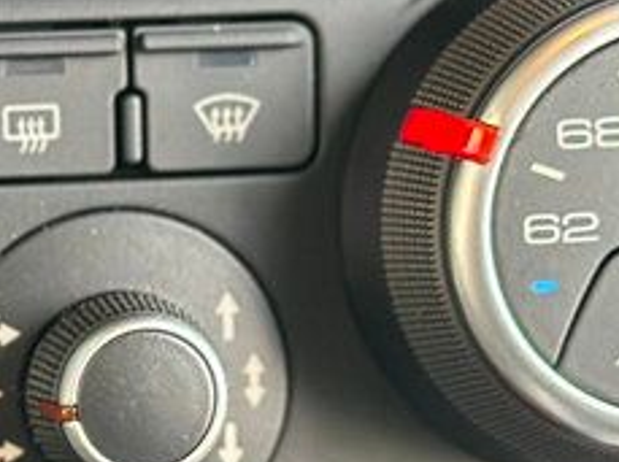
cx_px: -349
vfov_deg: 6.9
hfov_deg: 9.0
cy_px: 454
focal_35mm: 215
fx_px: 3839
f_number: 1.78
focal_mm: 6.86
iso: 250
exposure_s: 1/60
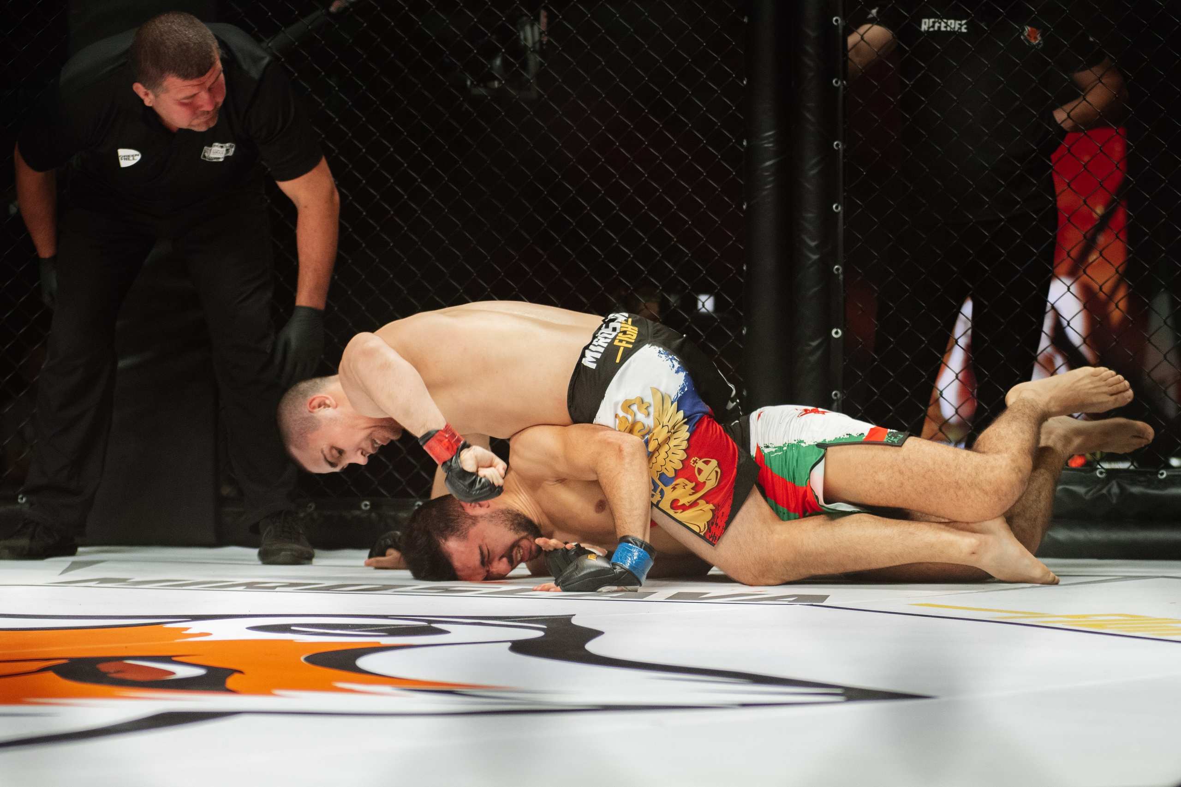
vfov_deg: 15.2
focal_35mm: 90
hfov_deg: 22.6
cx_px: 650
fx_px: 2956
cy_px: 429
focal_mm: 80
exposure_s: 1/1000
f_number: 4
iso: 2000
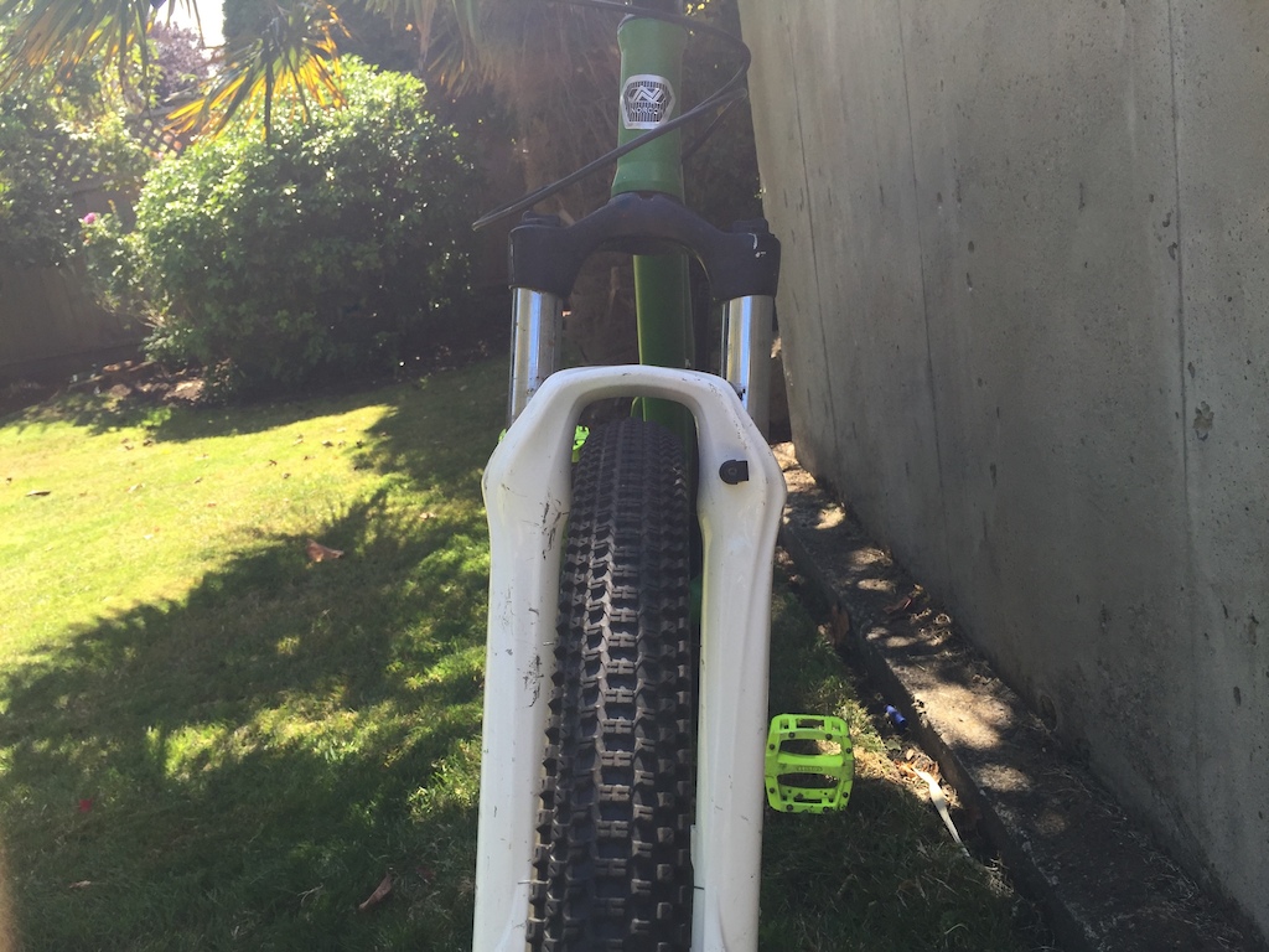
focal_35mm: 29
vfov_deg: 48.2
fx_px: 1063
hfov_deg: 61.7
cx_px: 634
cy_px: 476
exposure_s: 1/455
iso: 32
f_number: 2.2
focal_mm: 4.15
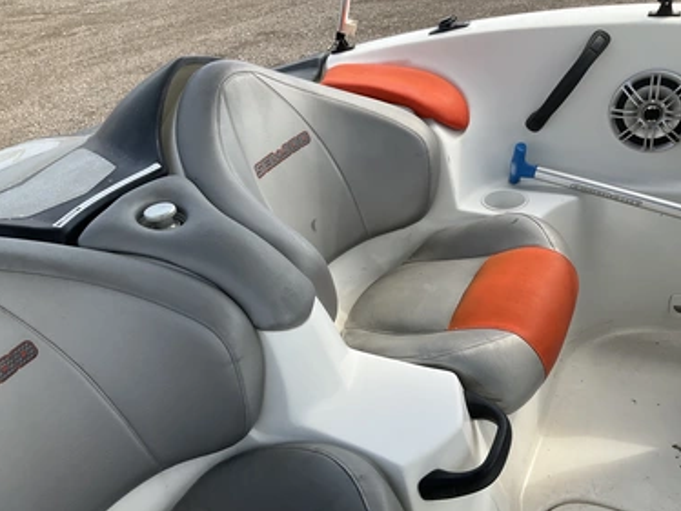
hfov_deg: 58.3
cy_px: 271
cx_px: 361
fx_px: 610
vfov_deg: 45.5
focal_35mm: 31
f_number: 1.8
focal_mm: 3
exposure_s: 1/962
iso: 25
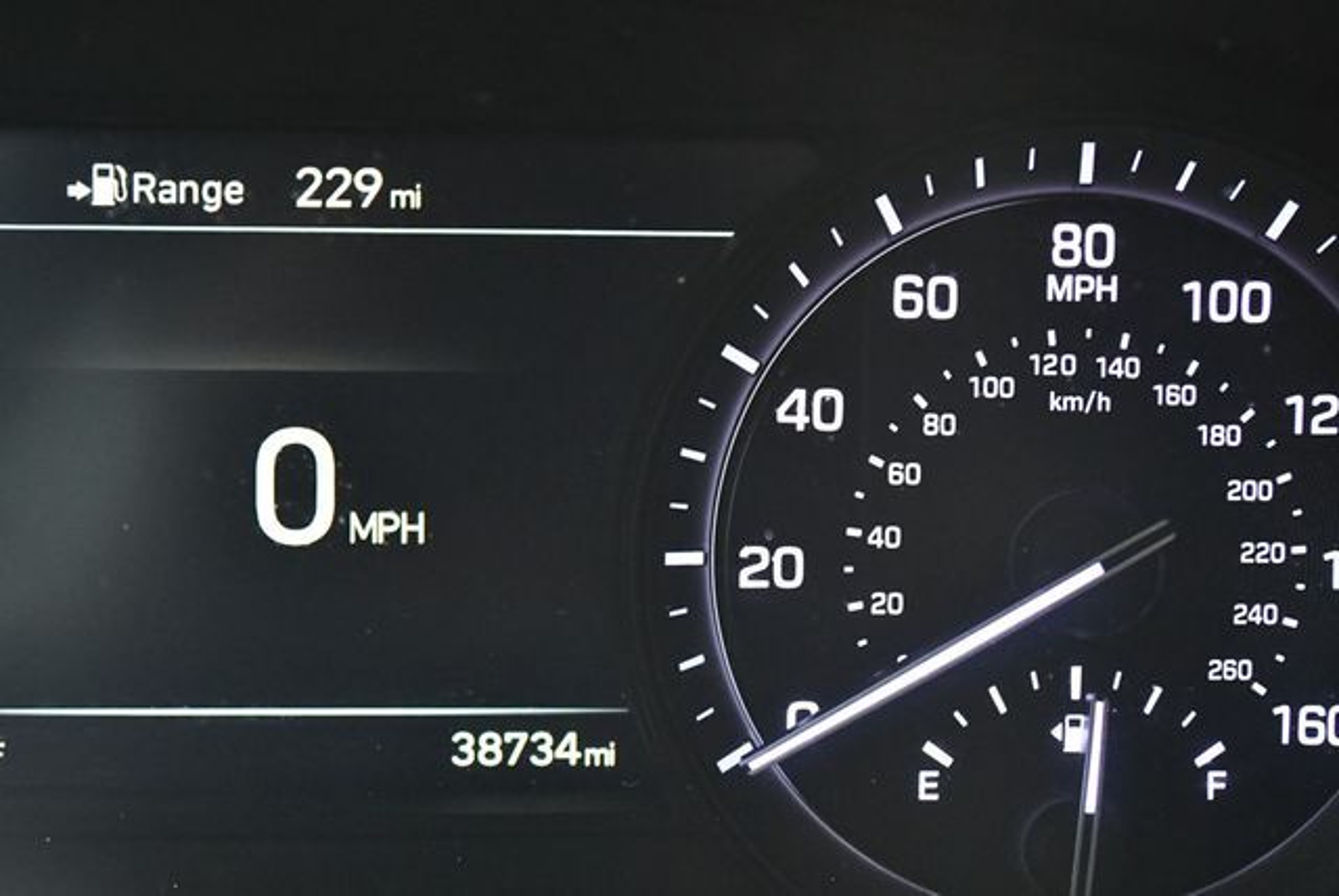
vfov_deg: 19.5
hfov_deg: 28.8
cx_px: 670
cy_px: 448
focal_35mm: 70
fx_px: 2606
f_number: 5
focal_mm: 35
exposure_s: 1/125
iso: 2800
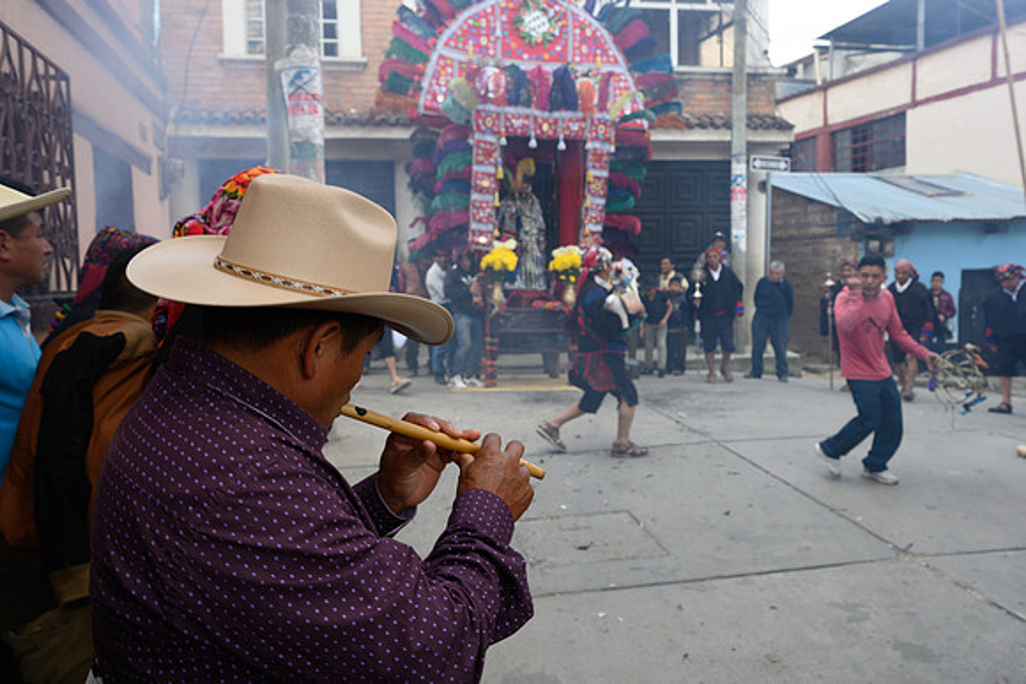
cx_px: 513
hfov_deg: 61.9
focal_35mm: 30
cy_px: 342
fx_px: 855
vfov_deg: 43.6
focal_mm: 30
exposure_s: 1/125
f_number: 8
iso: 320
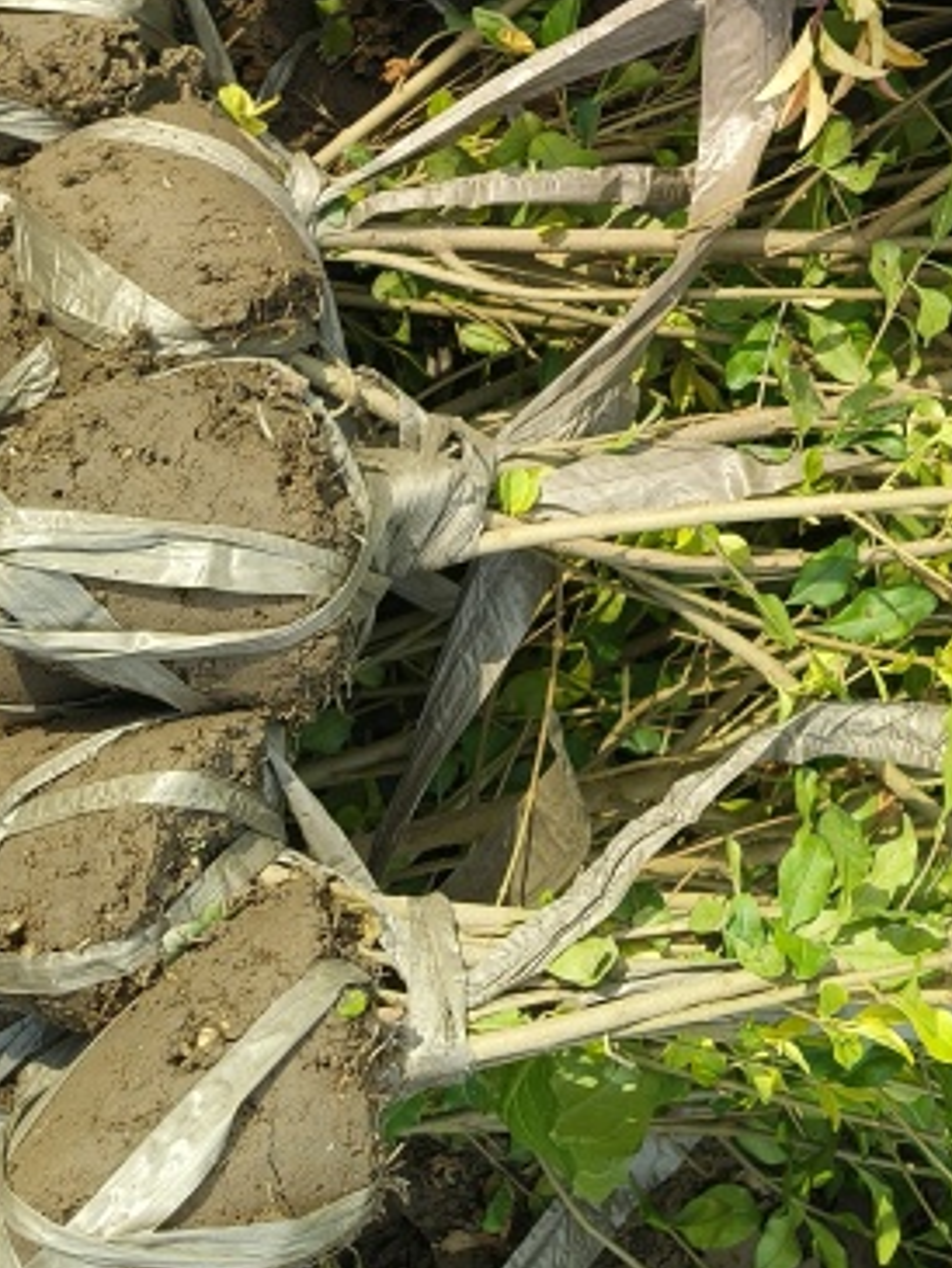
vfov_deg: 23.2
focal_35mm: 76
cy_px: -297
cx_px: 1067
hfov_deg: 18.6
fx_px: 2785
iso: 80
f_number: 1.8
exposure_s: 1/1356
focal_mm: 4.84
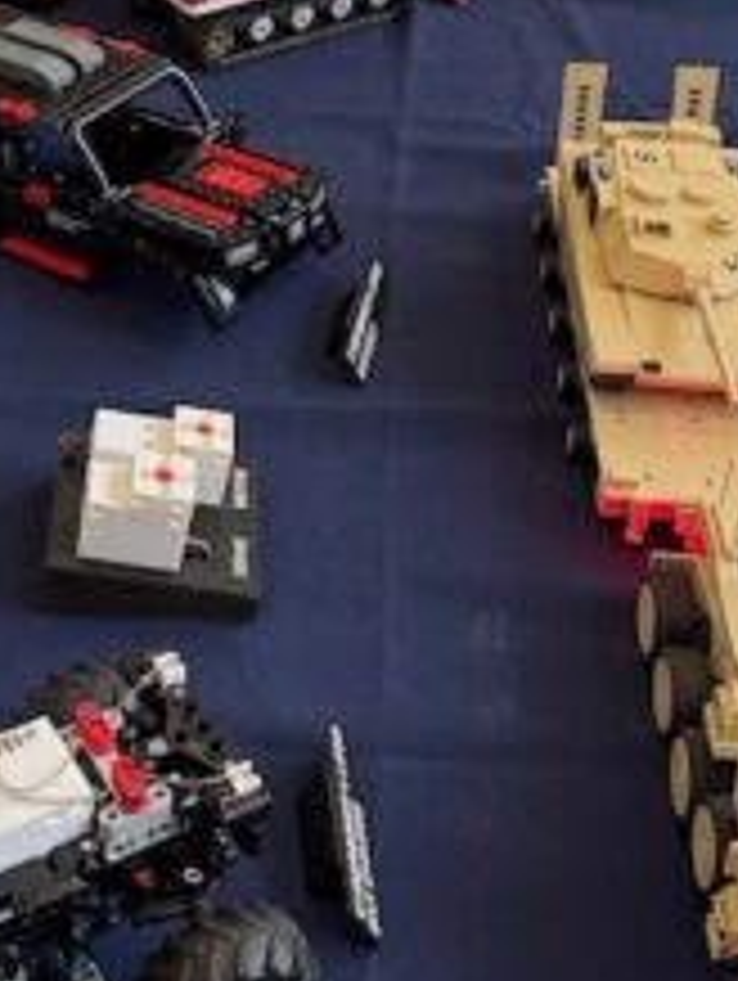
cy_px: 148
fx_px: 1872
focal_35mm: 66
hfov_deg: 22.1
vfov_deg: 28.5
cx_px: 207
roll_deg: -2.2
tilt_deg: -31.7
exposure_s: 1/100
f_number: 1.78
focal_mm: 6.76
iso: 200
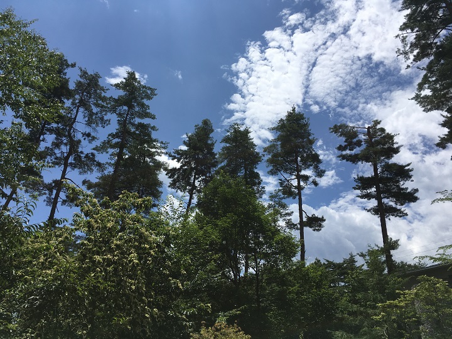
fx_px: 379
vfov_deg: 48.2
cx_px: 226
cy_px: 170
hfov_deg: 61.7
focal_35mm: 29
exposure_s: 1/3663
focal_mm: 4.15
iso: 25
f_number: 2.2
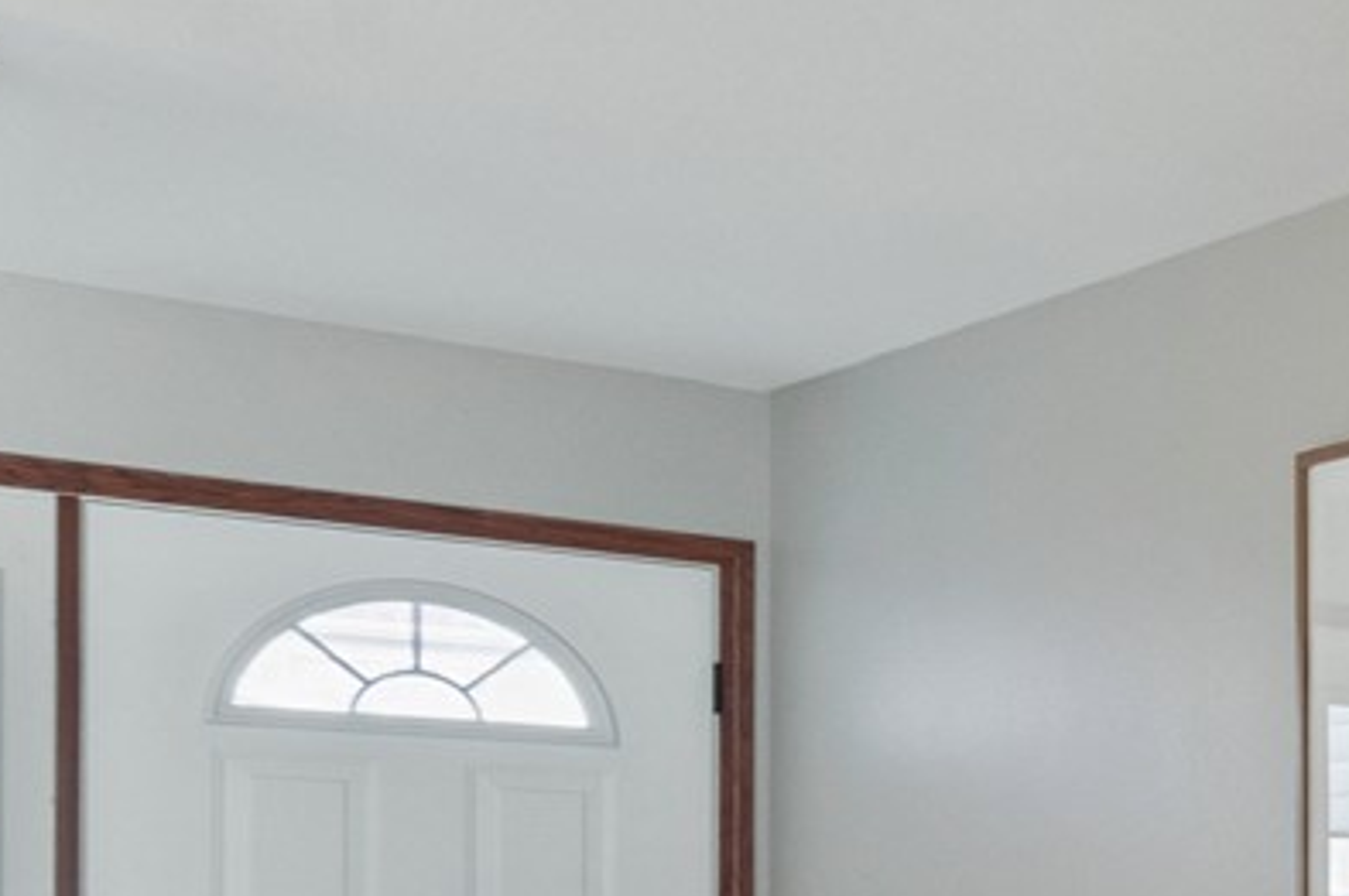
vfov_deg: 18.9
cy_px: 997
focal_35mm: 69
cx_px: 2854
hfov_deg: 17.6
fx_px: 2583
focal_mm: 16
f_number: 8
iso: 640
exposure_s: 1/20
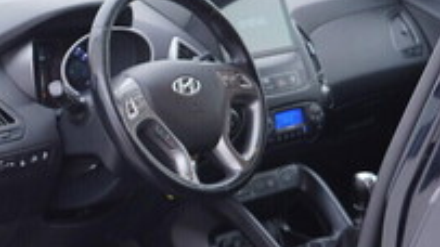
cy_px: 142
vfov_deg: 11.9
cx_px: -30
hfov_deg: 20.1
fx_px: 1190
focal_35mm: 102
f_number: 2.8
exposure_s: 1/40
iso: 125
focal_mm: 24
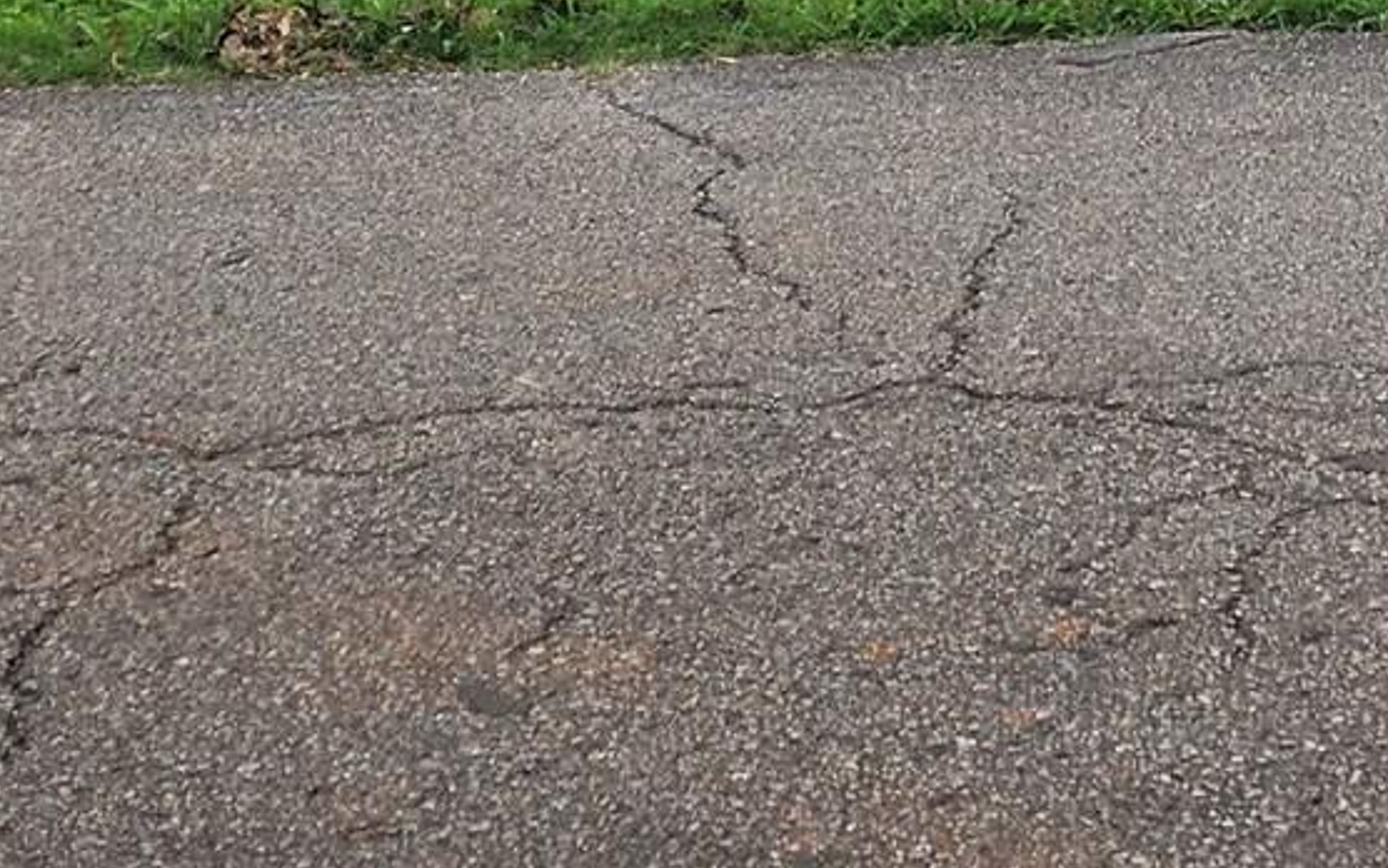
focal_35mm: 101
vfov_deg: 12.2
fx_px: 3822
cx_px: 1775
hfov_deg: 19.1
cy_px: -566
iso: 12
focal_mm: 6.4
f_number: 1.8
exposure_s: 1/394
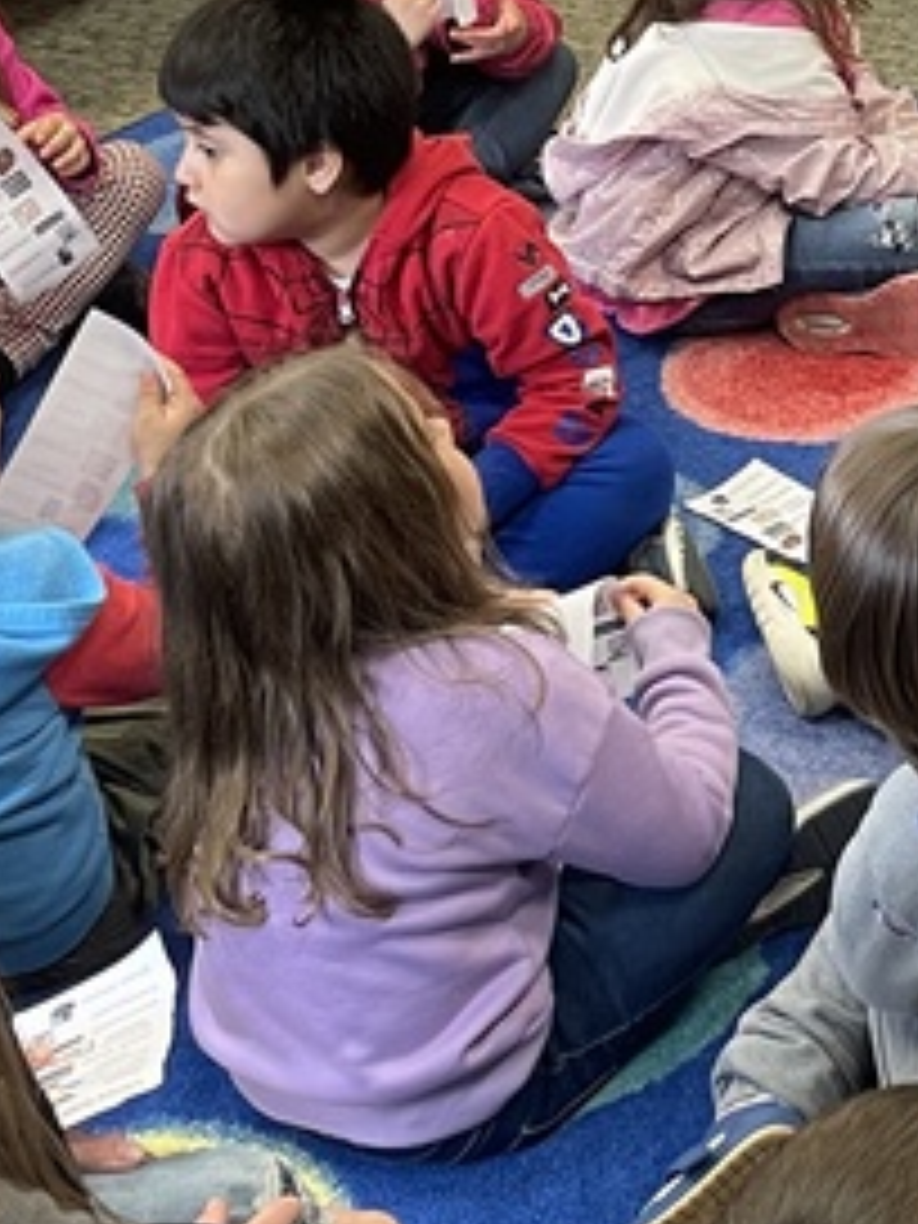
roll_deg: +8.4
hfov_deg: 15.4
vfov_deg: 20.6
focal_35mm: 94
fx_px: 3324
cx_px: 986
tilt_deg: -25.4
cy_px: 202
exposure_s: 1/60
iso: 125
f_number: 1.6
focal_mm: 5.1
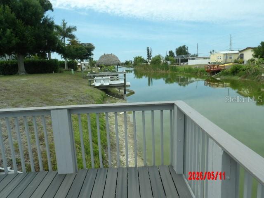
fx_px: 183
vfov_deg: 56.8
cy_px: 99
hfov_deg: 71.6
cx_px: 132
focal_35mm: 24
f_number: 4.6
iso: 100
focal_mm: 4.3
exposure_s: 1/494
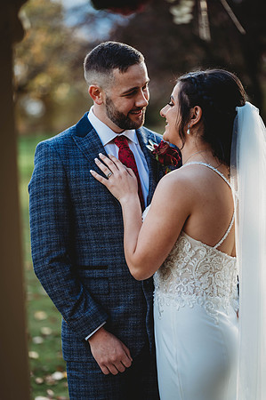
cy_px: 200
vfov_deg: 23.9
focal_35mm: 85
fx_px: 944
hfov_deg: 16.0
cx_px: 133
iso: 100
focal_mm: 85
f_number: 1.8
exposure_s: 1/250
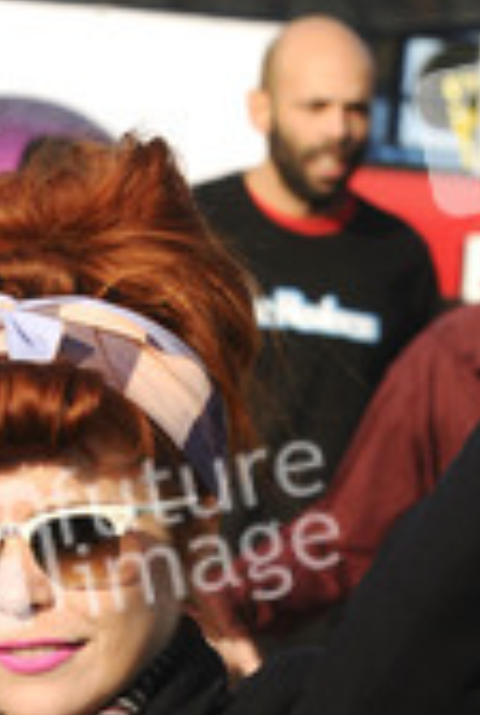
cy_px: 758
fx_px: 5716
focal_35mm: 287
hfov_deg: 4.8
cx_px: 246
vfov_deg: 7.1
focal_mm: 80
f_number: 7.1
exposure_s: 1/250
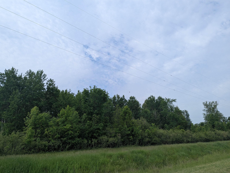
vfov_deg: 56.9
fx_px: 160
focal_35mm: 24
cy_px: 86
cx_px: 115
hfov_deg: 71.5
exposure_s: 1/2762
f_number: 1.85
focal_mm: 6.81
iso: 55
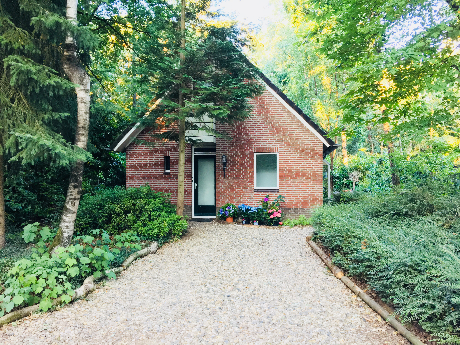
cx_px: 230
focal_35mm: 29
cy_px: 172
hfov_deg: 61.7
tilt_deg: +0.2
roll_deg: +0.2
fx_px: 385
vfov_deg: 48.2
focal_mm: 4.15
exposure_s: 1/33
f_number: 2.2
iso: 80
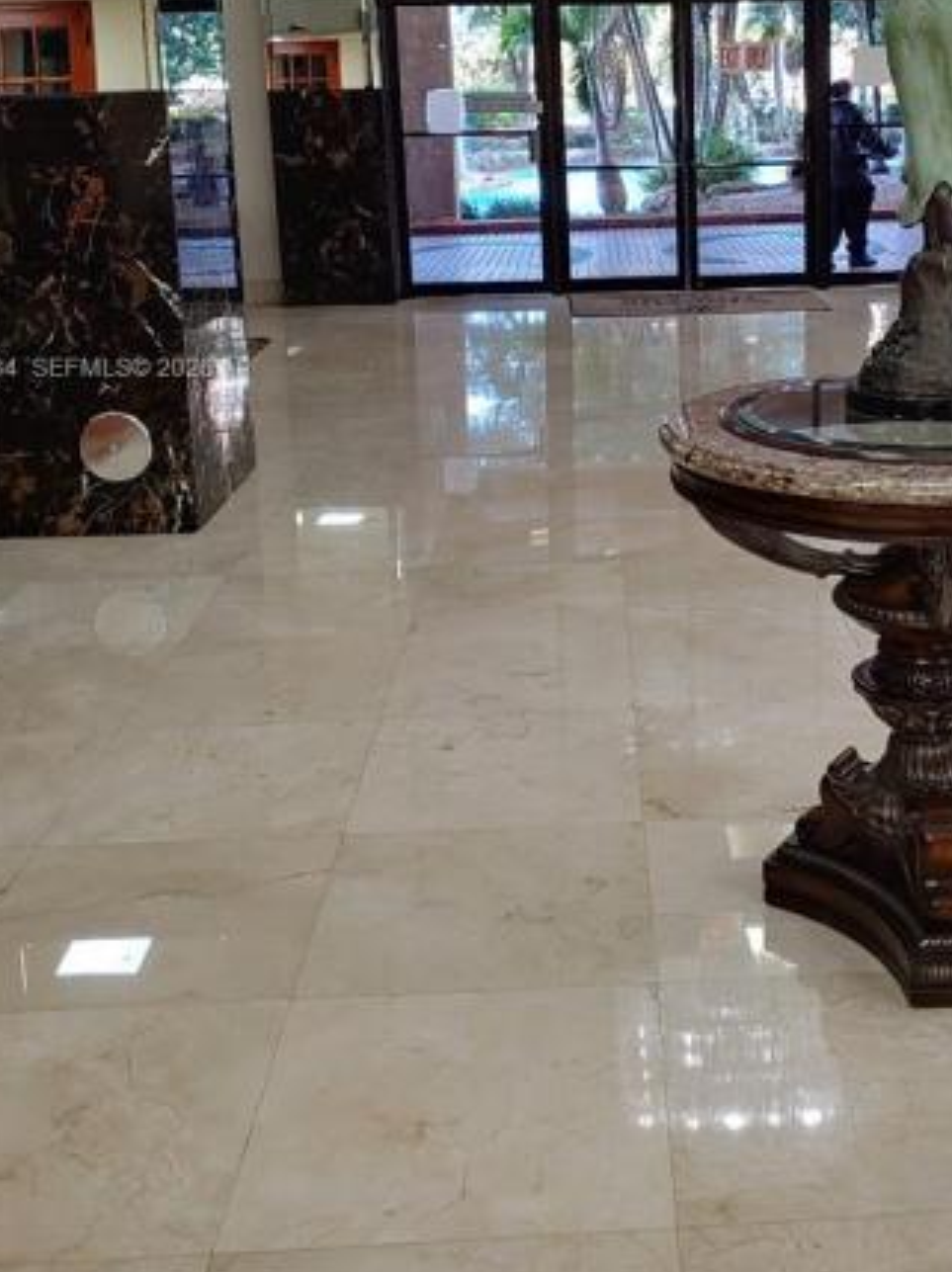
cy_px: 371
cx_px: 685
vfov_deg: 43.8
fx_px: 1542
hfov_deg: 33.8
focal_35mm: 42
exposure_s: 1/60
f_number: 1.5
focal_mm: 4.23
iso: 50
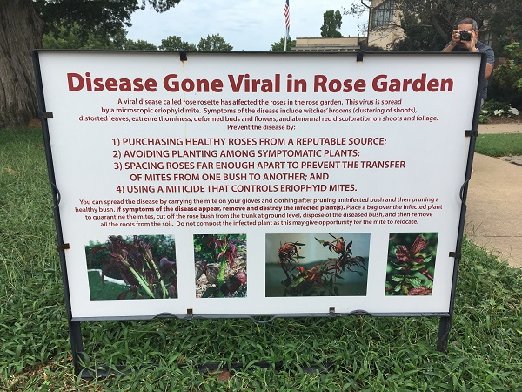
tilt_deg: -13.6
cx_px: 261
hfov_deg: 61.7
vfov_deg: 48.2
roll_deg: -1.4
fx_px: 437
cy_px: 196
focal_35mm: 29
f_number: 2.2
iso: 25
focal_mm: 4.15
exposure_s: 1/534
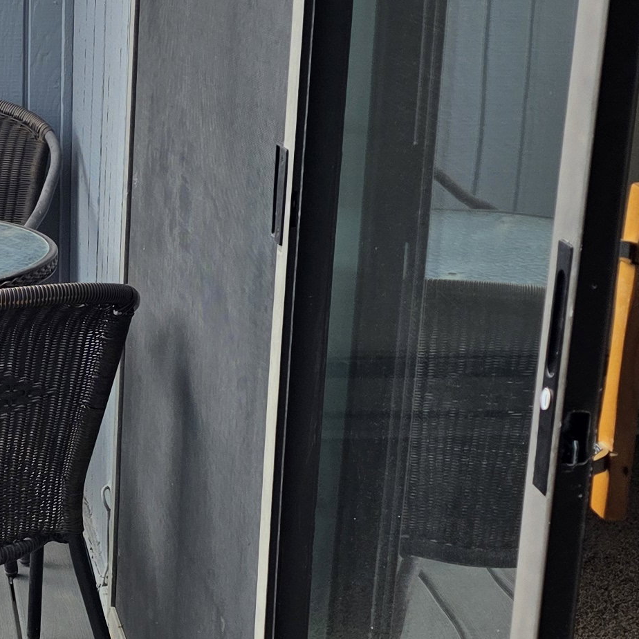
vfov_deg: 19.6
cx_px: 28
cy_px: 474
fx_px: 1838
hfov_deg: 19.3
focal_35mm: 88
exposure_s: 1/2937
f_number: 1.7
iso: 80
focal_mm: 6.25
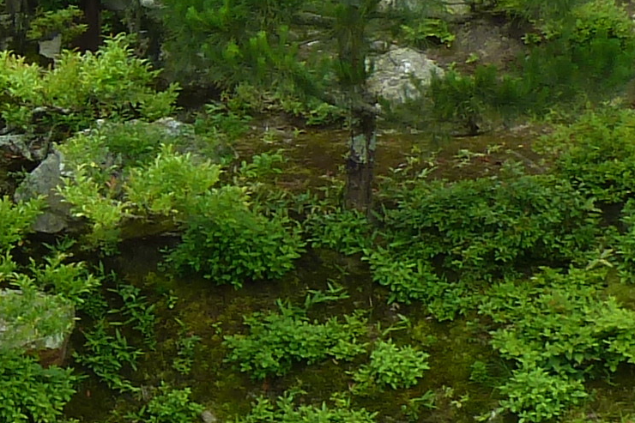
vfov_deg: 5.1
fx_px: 4761
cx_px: -1044
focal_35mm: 270
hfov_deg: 7.1
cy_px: 234
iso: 80
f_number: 3.8
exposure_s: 1/80
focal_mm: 7.9
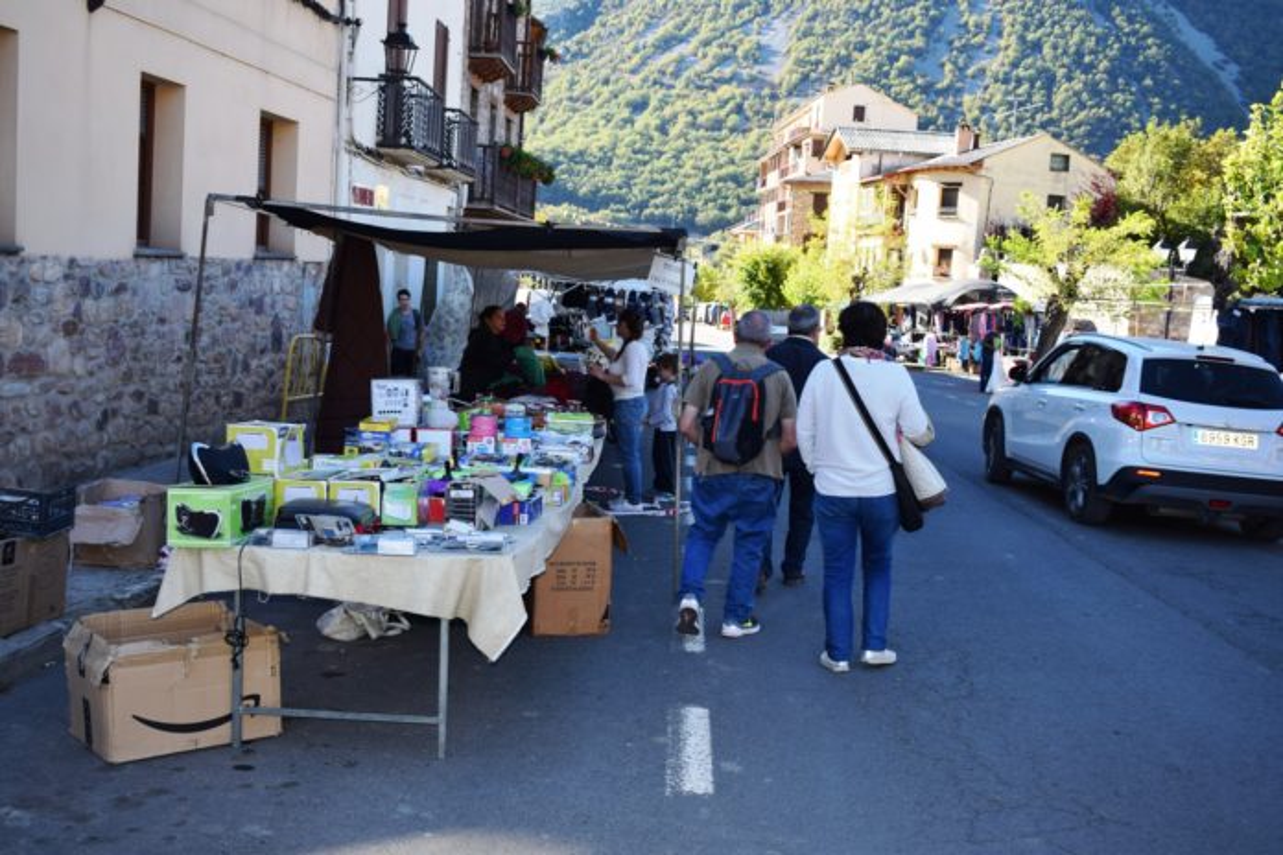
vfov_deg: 34.2
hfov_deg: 49.6
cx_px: 642
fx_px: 1390
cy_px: 428
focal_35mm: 39
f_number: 5.6
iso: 100
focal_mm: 26
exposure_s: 1/125
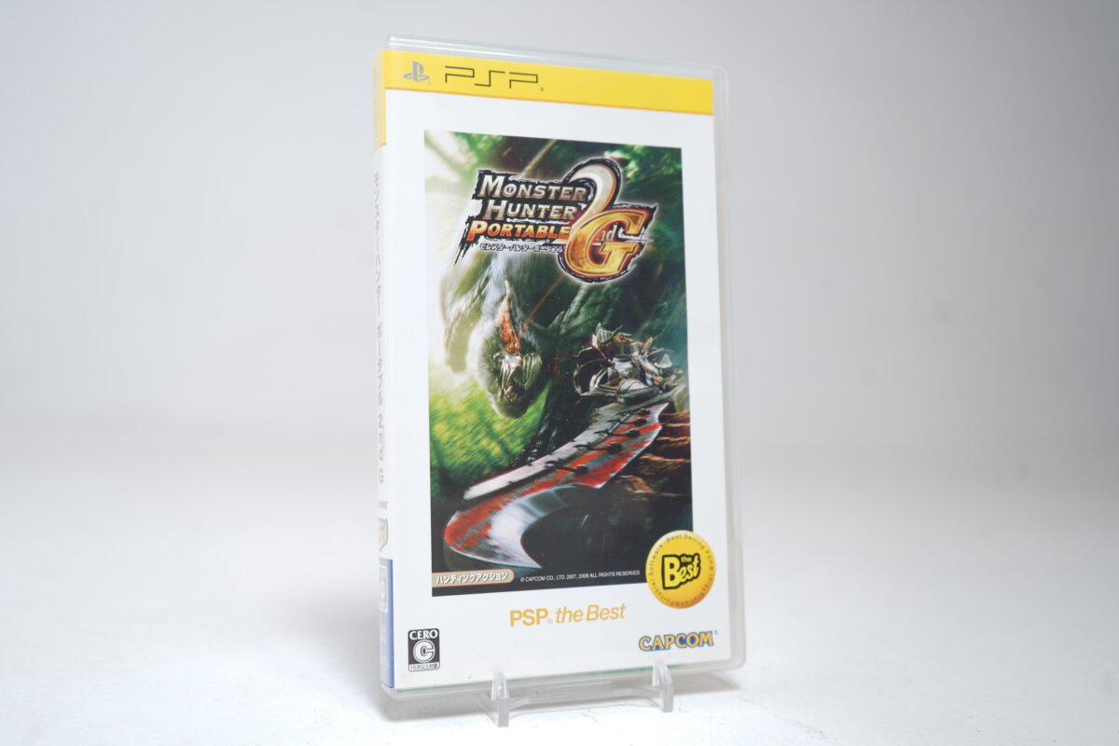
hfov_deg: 50.7
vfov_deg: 35.1
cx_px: 560
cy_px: 373
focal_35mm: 38
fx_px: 1181
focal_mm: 38
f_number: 5
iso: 64
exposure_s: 1/2.5
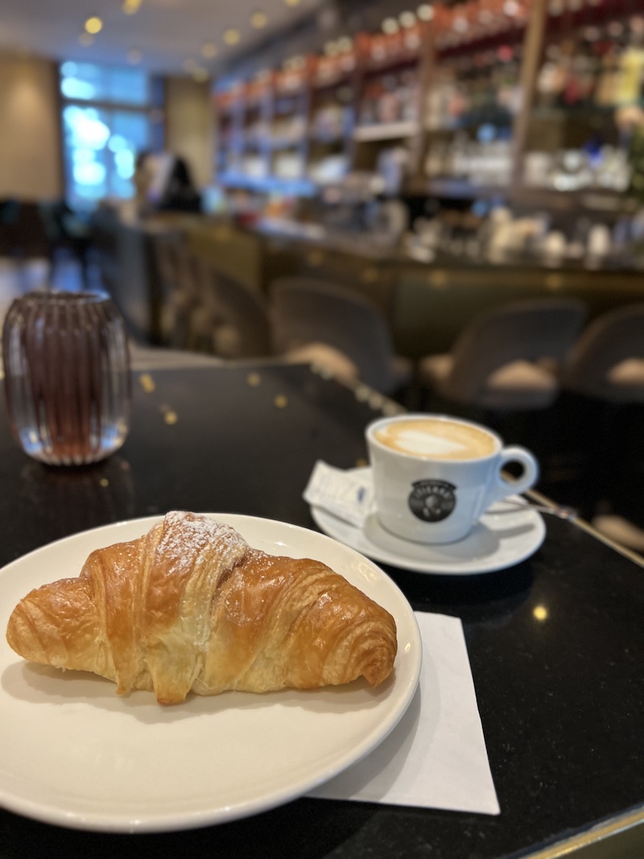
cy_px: 430
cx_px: 322
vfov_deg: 67.3
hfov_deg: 53.1
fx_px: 645
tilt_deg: -18.8
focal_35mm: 26
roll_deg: -5.2
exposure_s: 1/54
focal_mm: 5.7
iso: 200
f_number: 1.5
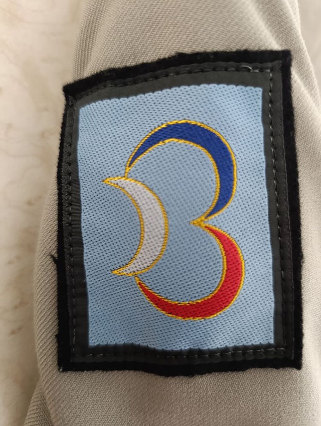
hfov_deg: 59.0
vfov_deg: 73.8
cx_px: 160
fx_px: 284
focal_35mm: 23
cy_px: 213
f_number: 1.6
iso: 3200
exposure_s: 1/25
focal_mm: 6.14
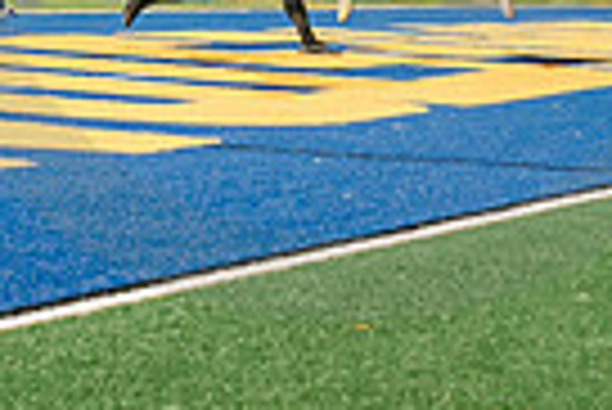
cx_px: 328
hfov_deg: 6.9
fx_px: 5071
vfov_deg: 4.6
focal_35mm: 298
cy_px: -119
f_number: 4.5
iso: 2500
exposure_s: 1/200
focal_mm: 70
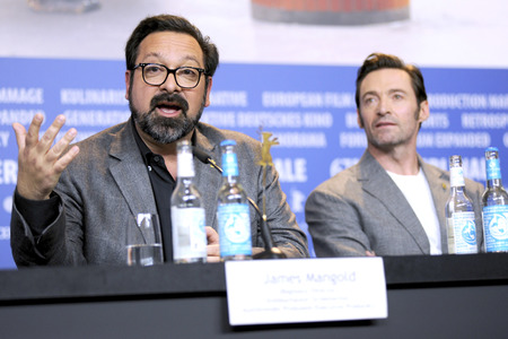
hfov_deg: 19.5
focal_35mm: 105
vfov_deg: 13.0
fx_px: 1482
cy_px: 170
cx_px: 254
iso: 1250
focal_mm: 105
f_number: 2.8
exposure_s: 1/640
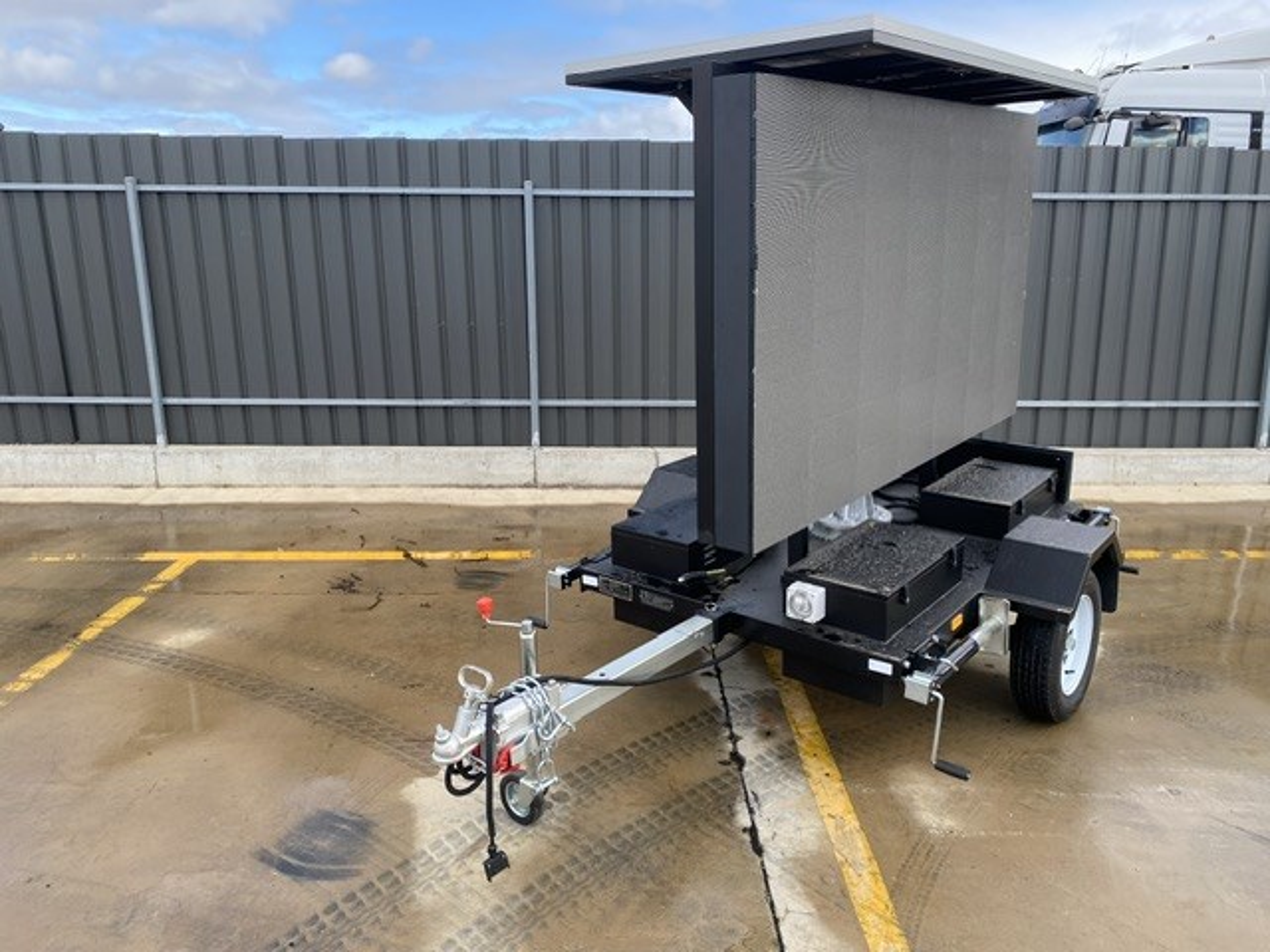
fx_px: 954
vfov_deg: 53.1
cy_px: 476
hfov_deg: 67.3
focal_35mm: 26
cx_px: 635
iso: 32
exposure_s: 1/651
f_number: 1.8
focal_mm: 4.25
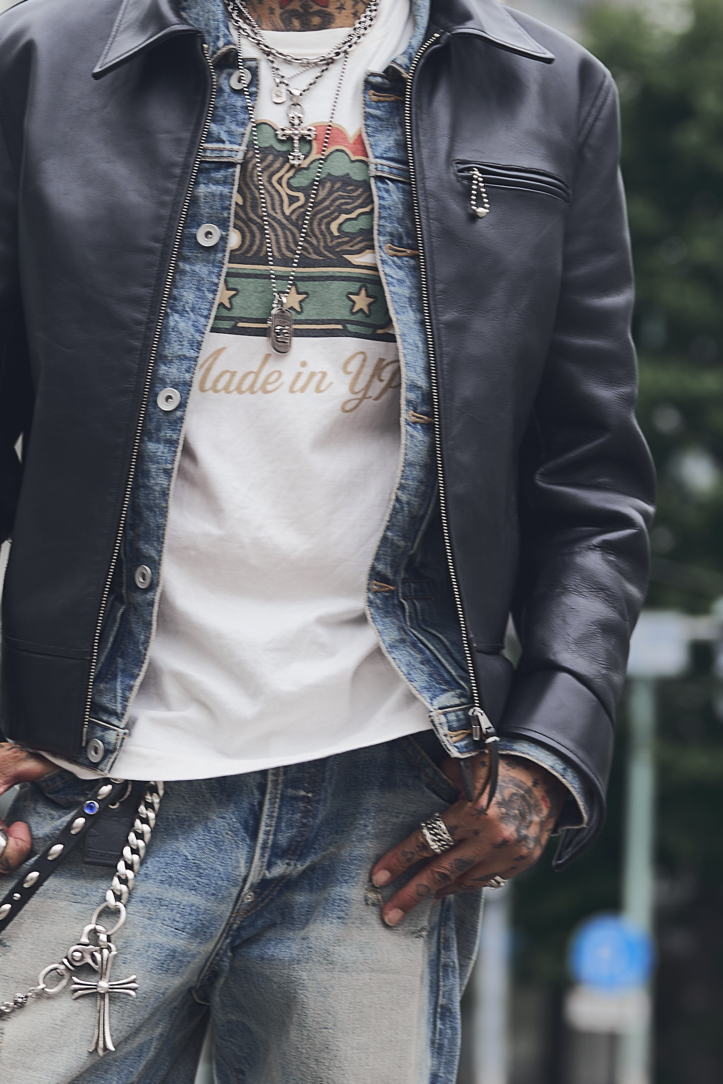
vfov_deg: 11.5
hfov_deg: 7.7
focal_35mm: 179
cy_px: 476
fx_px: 5394
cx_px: 318
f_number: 2.8
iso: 50
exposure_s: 1/200
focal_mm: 59
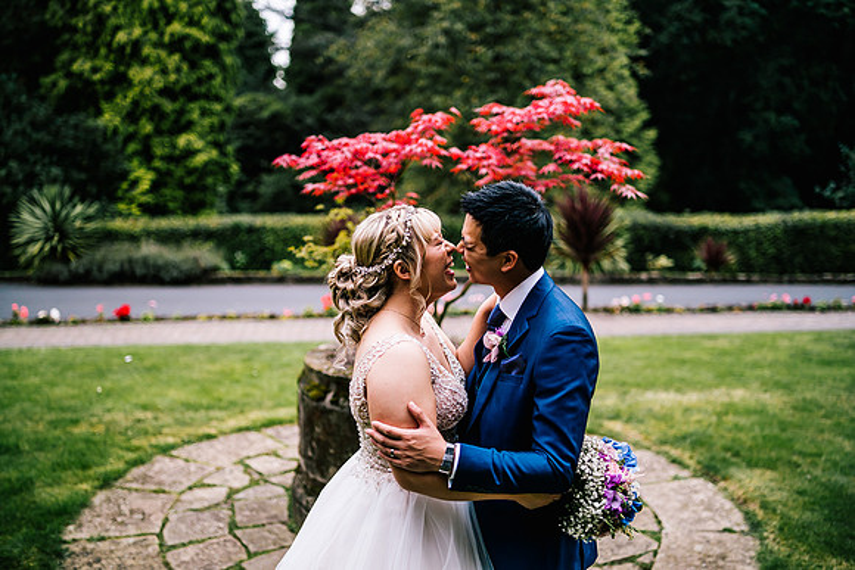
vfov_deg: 37.9
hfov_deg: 54.4
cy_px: 285
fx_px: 831
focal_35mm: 35
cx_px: 428
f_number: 1.4
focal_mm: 35
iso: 320
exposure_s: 1/250
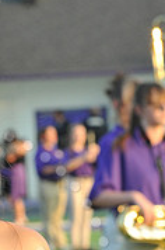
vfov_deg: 4.1
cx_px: -55
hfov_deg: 2.7
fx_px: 3485
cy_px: 287
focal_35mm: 505
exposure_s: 1/250
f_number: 13
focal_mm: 155
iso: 1600
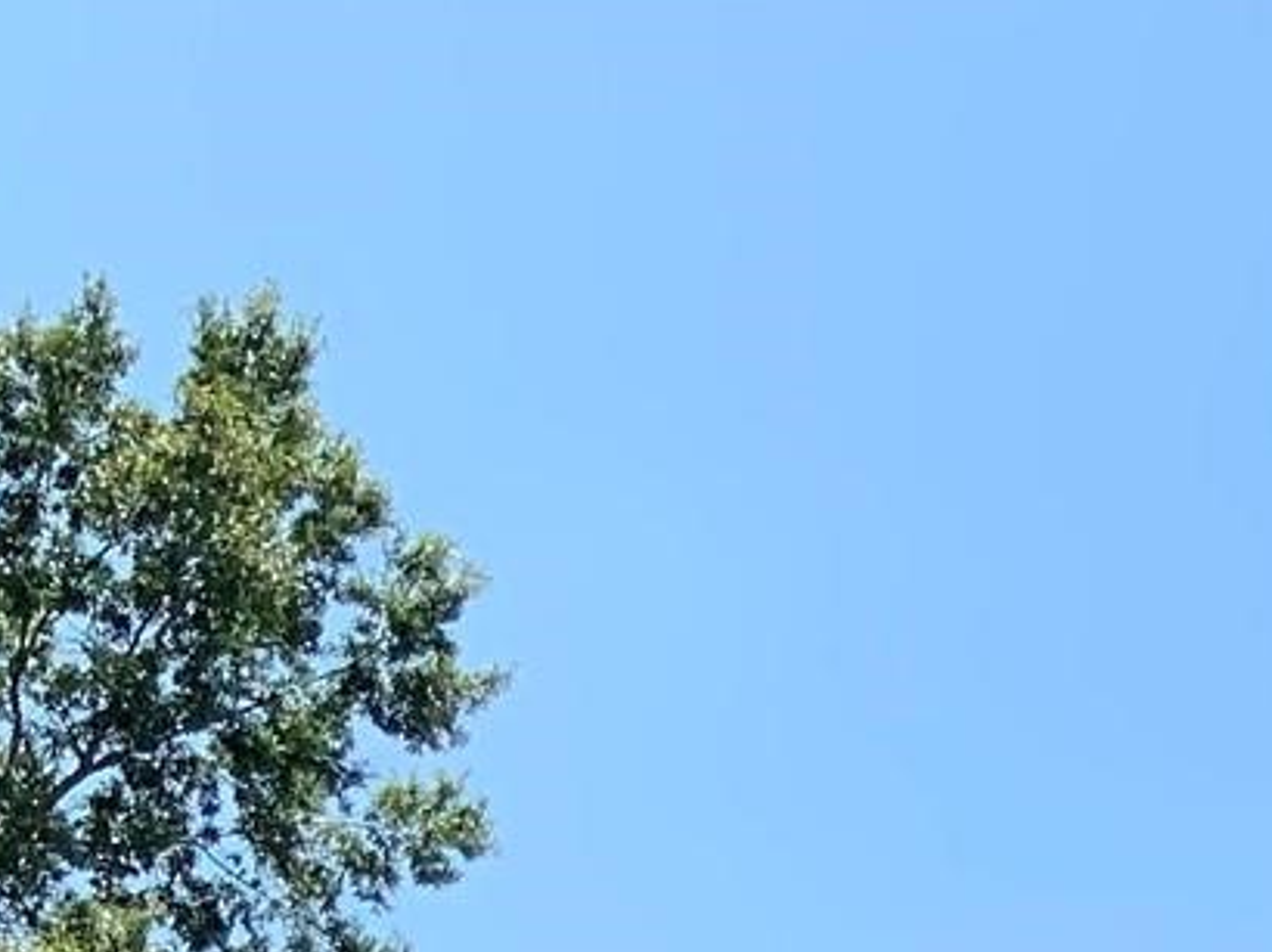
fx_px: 5325
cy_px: 2295
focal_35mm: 145
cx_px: 2206
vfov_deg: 9.2
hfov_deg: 12.6
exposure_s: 1/1412
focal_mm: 3
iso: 16
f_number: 1.8
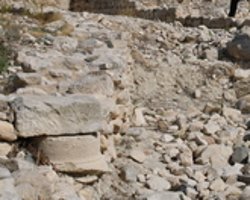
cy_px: 20
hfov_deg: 21.2
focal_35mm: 90
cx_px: 165
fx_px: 666
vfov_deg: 16.8
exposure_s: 1/250
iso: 200
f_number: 20
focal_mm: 24
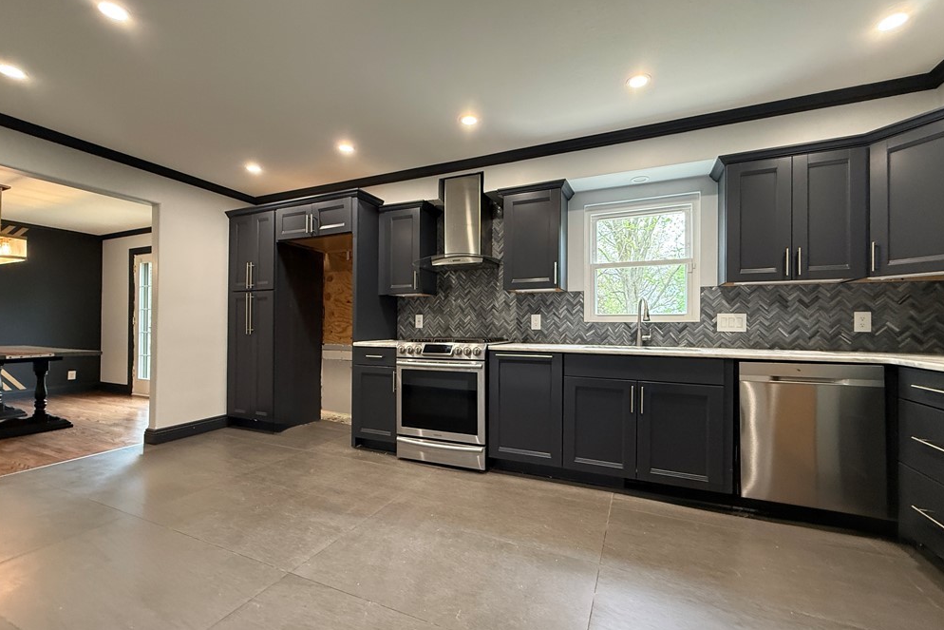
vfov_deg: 77.3
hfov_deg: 100.4
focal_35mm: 15
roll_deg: -0.1
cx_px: 477
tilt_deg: +1.1
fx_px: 393
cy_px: 322
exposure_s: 1/60
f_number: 2.2
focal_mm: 2.22
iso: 400
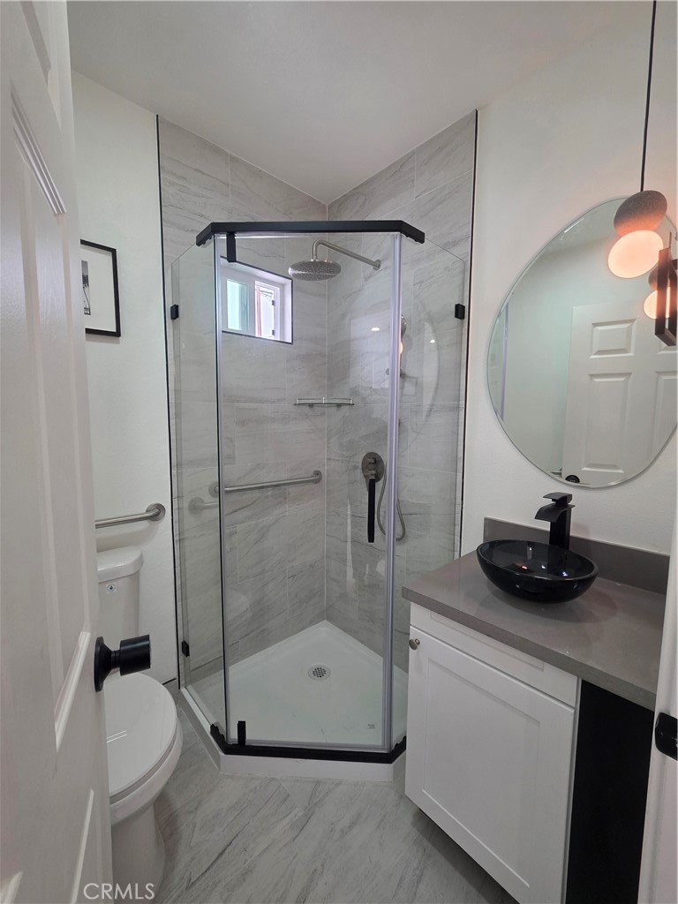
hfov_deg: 89.9
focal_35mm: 13
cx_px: 339
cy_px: 452
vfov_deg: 106.2
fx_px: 339
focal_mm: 2.2
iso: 160
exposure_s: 1/120
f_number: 1.9
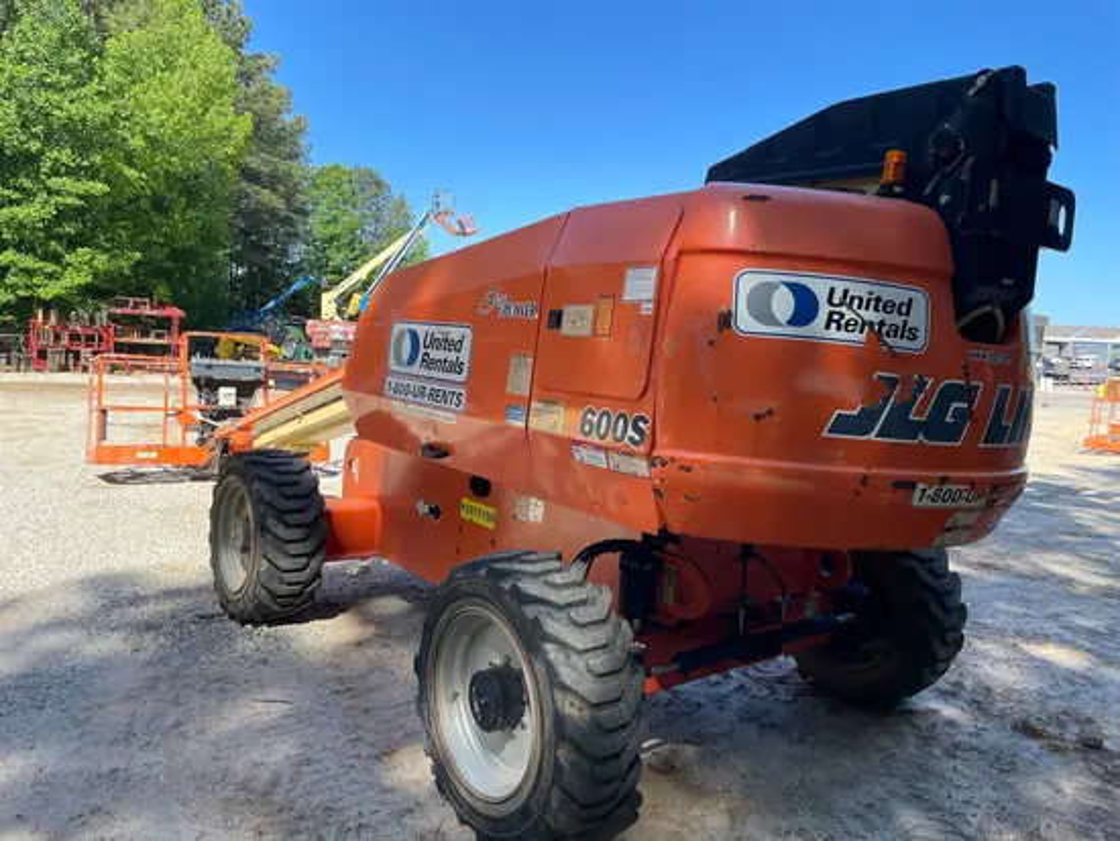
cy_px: 420
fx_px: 842
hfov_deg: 67.3
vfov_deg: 53.1
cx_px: 560
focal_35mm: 26
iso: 50
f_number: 1.6
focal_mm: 4.2
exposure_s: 1/1052
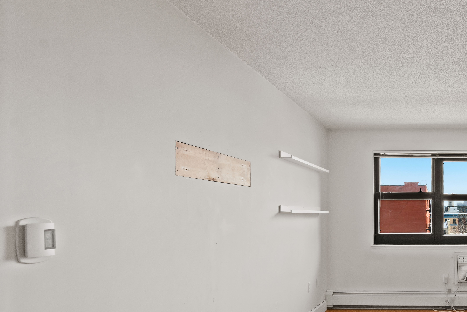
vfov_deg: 48.6
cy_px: 212
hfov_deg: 57.8
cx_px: 434
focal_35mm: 26
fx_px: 337
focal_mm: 14
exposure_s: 1/30
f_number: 6.3
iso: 3200
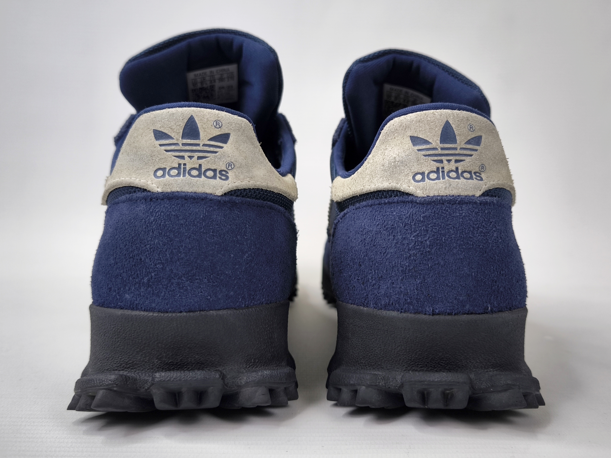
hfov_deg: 71.6
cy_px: 229
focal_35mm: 24
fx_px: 424
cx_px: 306
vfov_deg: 56.8
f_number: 1.9
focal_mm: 6.92
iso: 64
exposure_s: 1/100
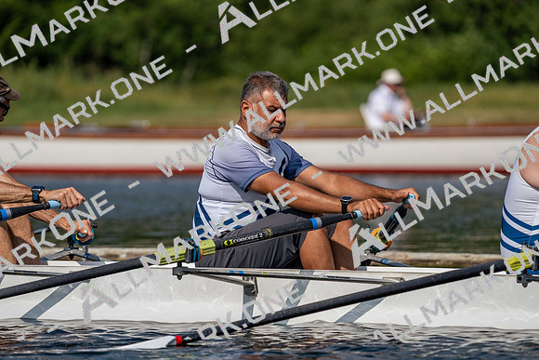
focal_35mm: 353
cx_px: 270
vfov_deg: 3.9
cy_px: 180
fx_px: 5286
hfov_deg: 5.8
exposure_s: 1/1600
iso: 100
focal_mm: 353
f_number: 6.3
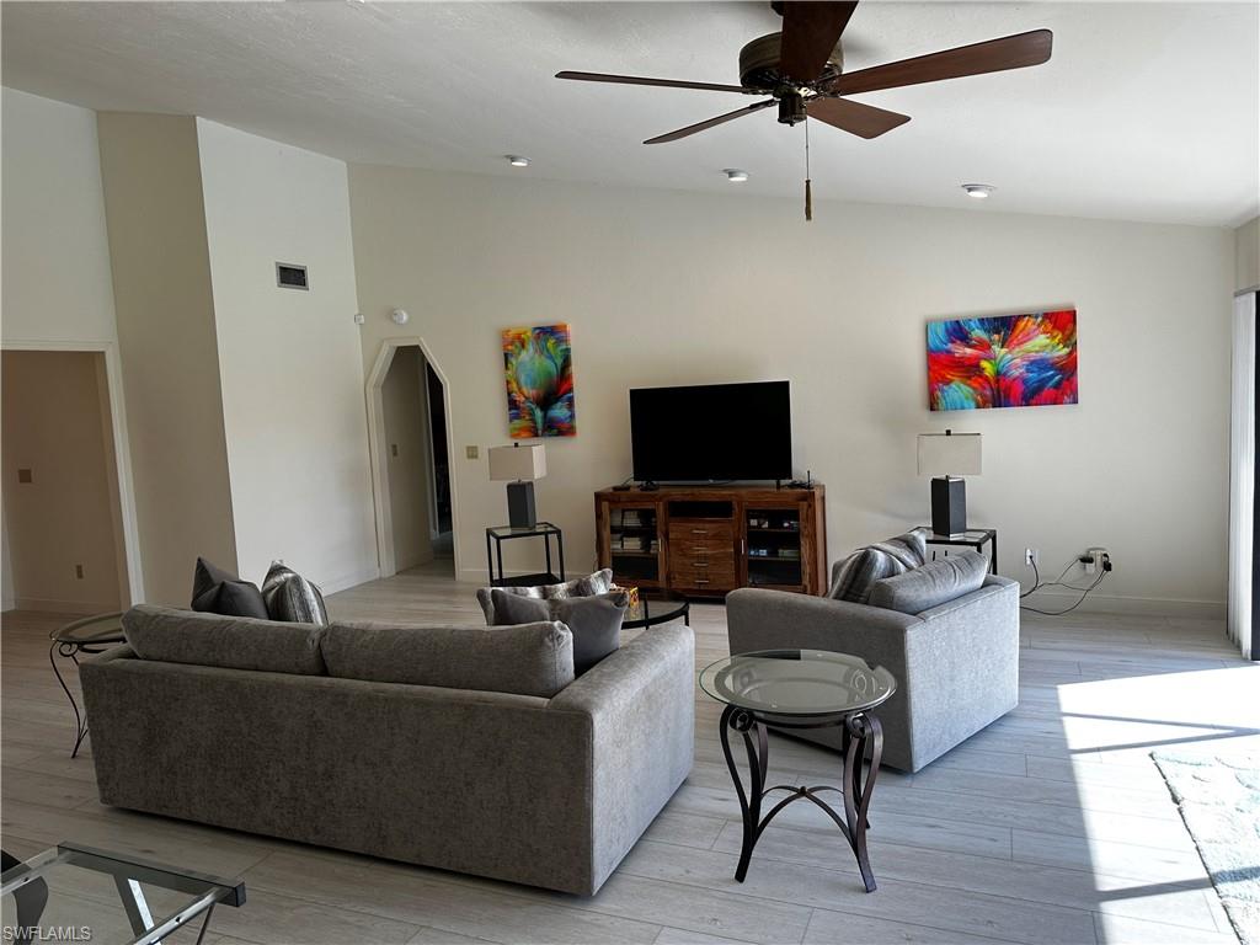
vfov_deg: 56.8
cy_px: 472
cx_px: 630
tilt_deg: -4.0
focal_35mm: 24
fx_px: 874
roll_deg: +2.5
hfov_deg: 71.6
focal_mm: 6.86
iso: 64
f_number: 1.78
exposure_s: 1/120
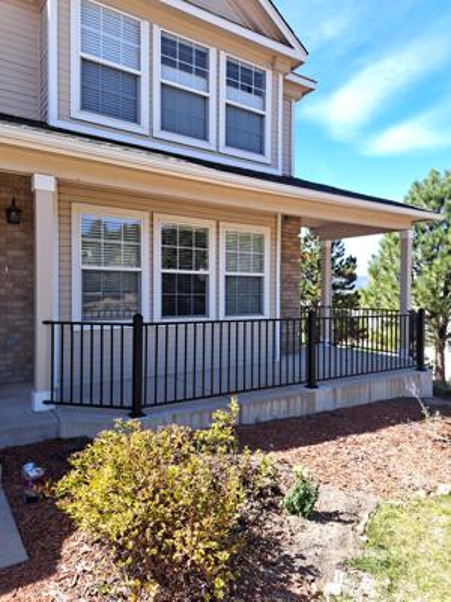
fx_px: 417
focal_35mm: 24
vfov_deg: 71.6
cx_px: 226
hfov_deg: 56.8
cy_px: 301
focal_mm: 5.23
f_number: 1.8
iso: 50
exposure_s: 1/470
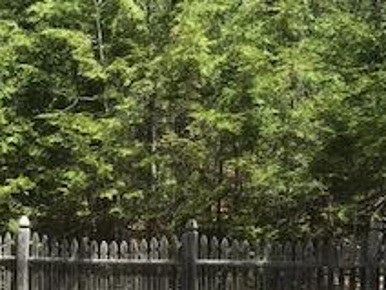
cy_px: 250
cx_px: 53
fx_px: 1918
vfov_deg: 8.6
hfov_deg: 11.4
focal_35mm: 172
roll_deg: +1.5
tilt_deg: +0.9
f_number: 2.8
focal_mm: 6.6
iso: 20
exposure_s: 1/404
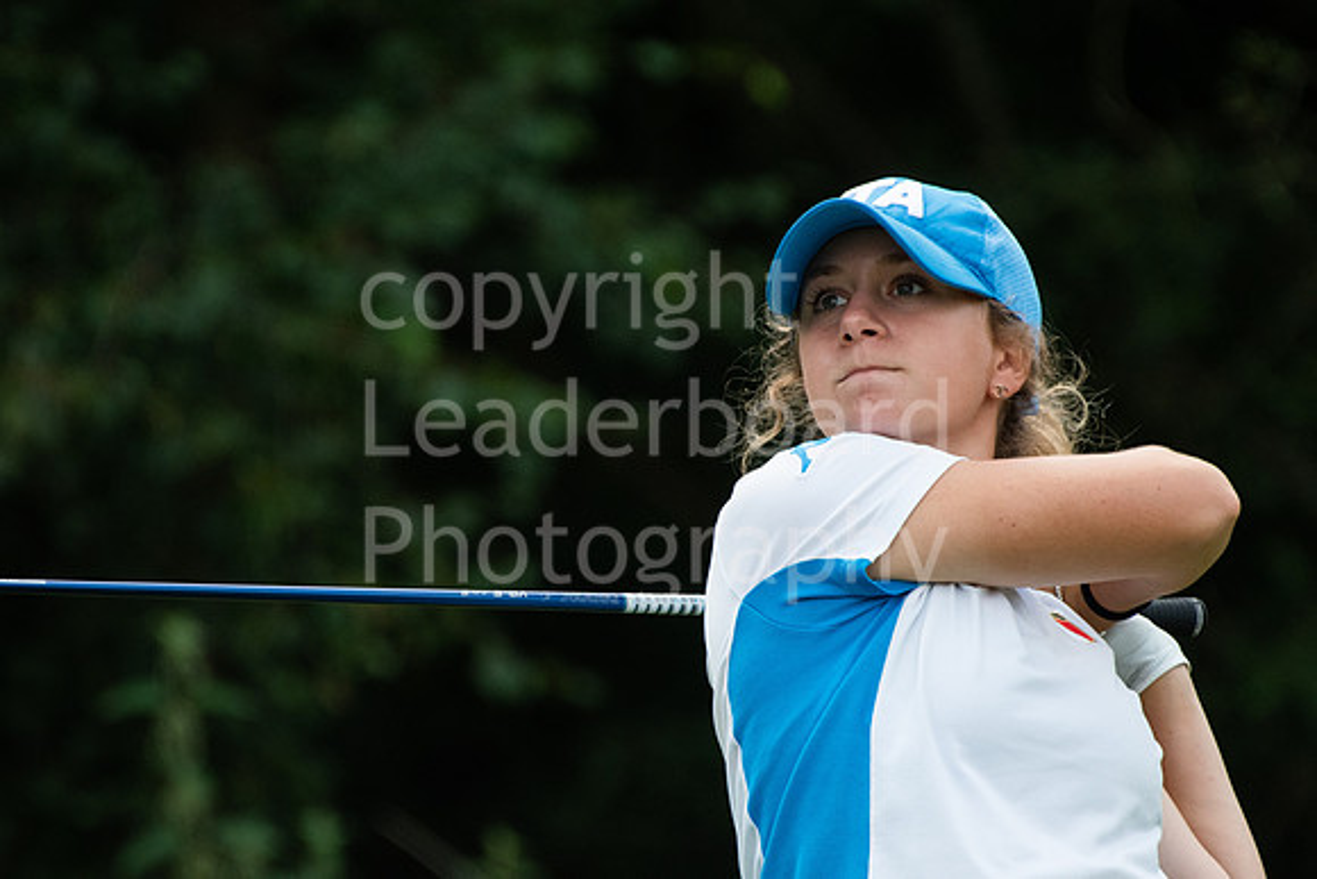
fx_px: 27443
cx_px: 658
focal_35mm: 750
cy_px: 440
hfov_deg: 2.7
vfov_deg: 1.8
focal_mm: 500
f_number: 6.3
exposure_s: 1/2000
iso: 1000
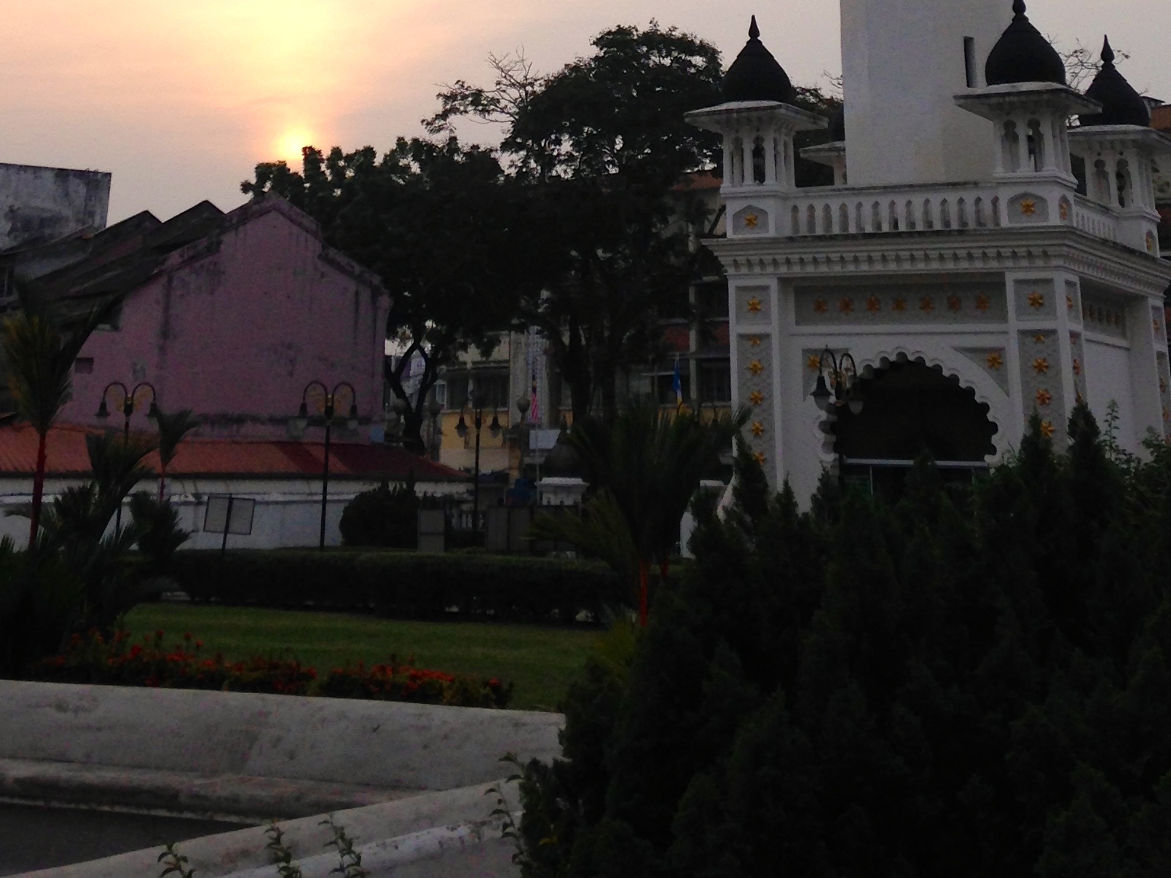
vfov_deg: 20.1
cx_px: 578
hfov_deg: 29.0
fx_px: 2266
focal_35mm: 67
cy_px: -258
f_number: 2.4
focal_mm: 4.12
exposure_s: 1/786
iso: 50
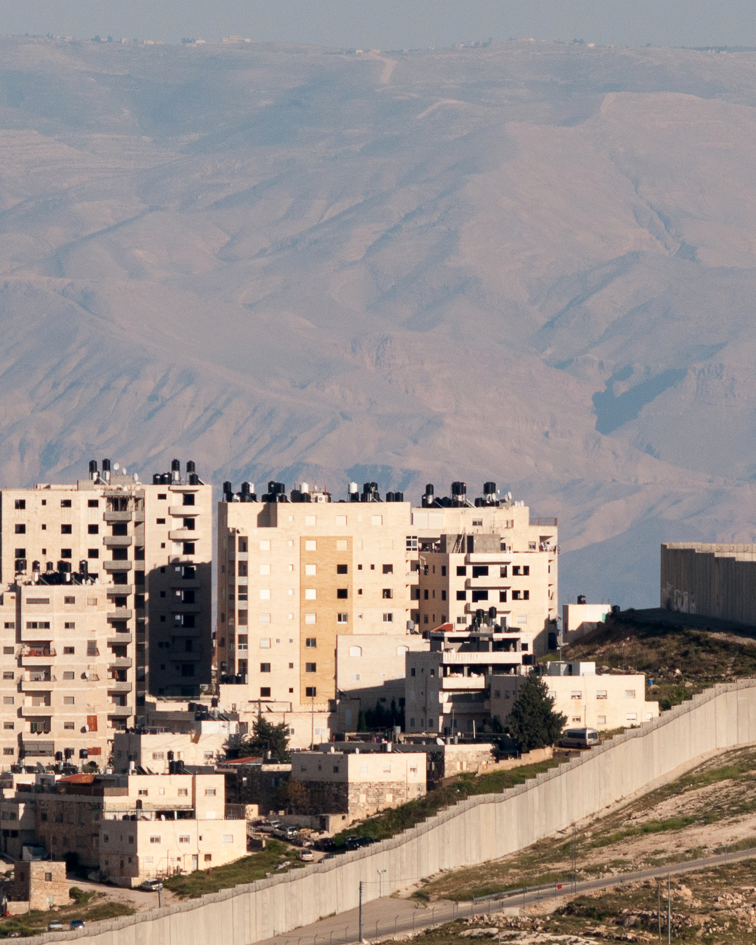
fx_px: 31553
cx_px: 429
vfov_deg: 1.7
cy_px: 462
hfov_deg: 1.4
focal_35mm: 1128
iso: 200
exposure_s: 1/400
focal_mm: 400
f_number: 14
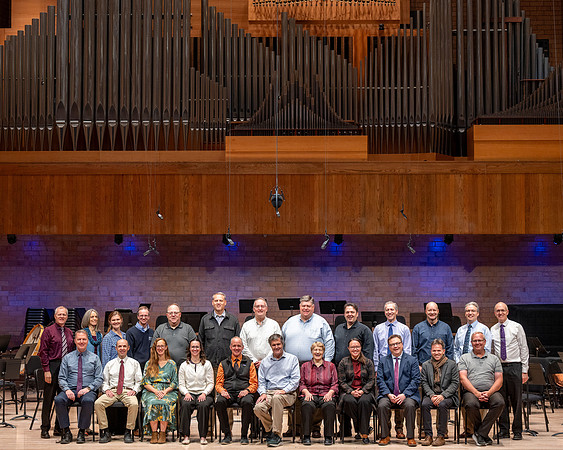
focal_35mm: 80
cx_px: 270
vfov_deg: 19.1
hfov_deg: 23.7
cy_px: 228
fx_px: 1339
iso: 640
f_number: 2.8
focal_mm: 70
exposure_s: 1/160
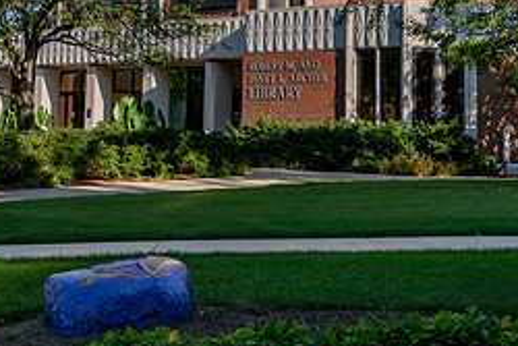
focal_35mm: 88
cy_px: -51
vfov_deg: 15.1
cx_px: 274
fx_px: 1267
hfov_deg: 23.1
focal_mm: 38
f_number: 4
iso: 100
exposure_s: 1/800
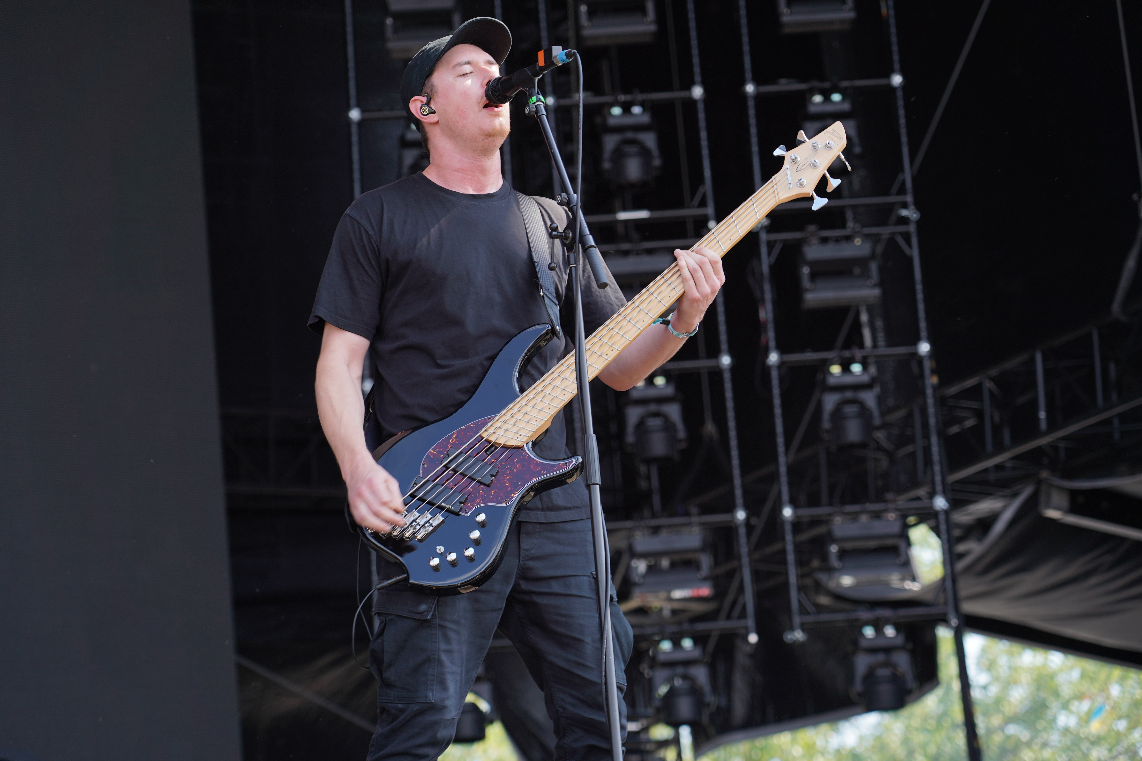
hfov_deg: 19.5
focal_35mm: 105
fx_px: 3331
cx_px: 571
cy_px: 380
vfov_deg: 13.0
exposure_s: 1/200
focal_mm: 105
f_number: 4.5
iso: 100
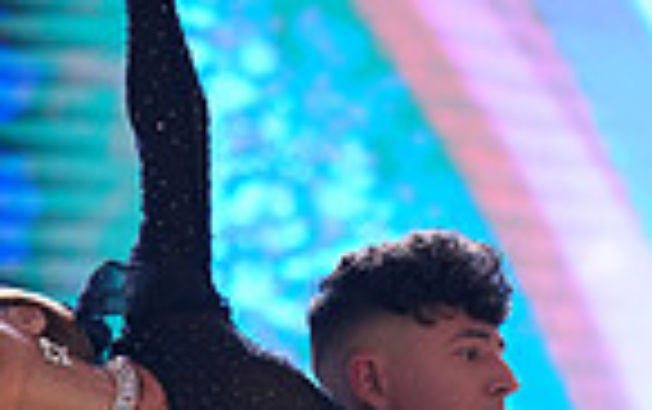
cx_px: 425
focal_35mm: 753
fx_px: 13396
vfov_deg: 1.7
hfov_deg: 2.8
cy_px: 982
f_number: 2.8
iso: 2000
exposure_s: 1/500
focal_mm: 185
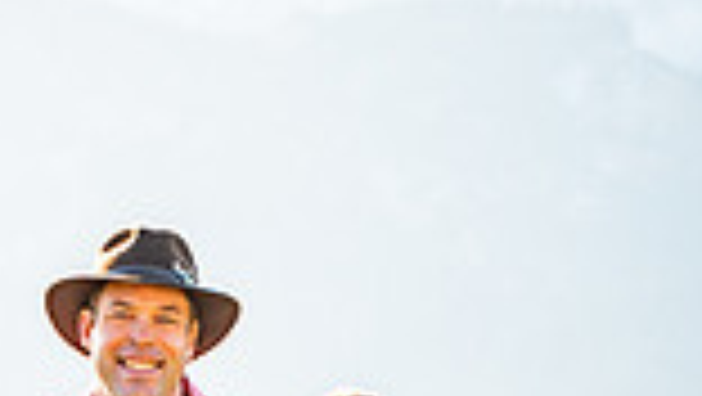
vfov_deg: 3.6
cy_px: 666
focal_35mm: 333
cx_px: 207
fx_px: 6203
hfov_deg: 6.5
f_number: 6.3
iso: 100
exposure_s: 1/250
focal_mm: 110
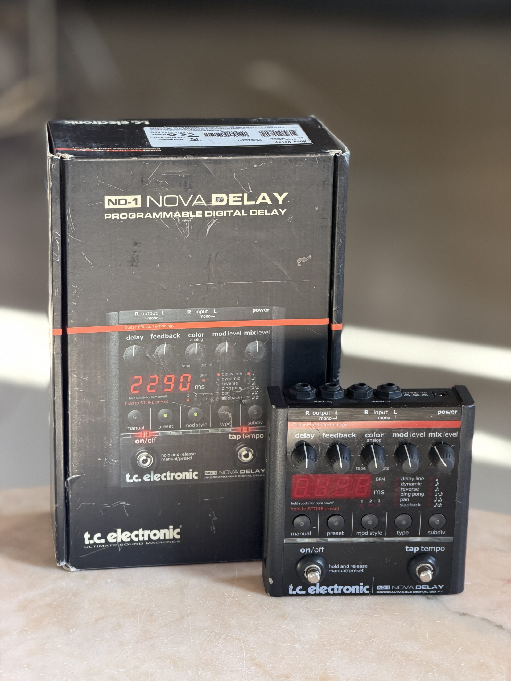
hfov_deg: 14.8
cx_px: 256
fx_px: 1968
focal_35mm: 100
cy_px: 340
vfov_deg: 19.6
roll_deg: -1.4
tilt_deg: -19.7
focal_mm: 16.89
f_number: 2.8
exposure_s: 1/121
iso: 200
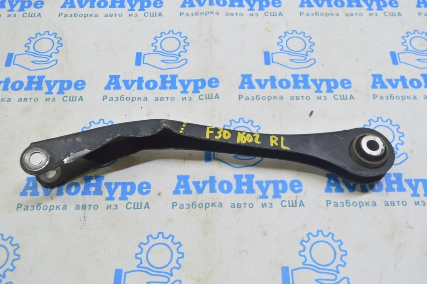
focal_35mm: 38
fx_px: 444
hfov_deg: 51.3
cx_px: 214
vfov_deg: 35.4
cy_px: 142
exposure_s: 1/20
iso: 400
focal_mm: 25
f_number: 5.6
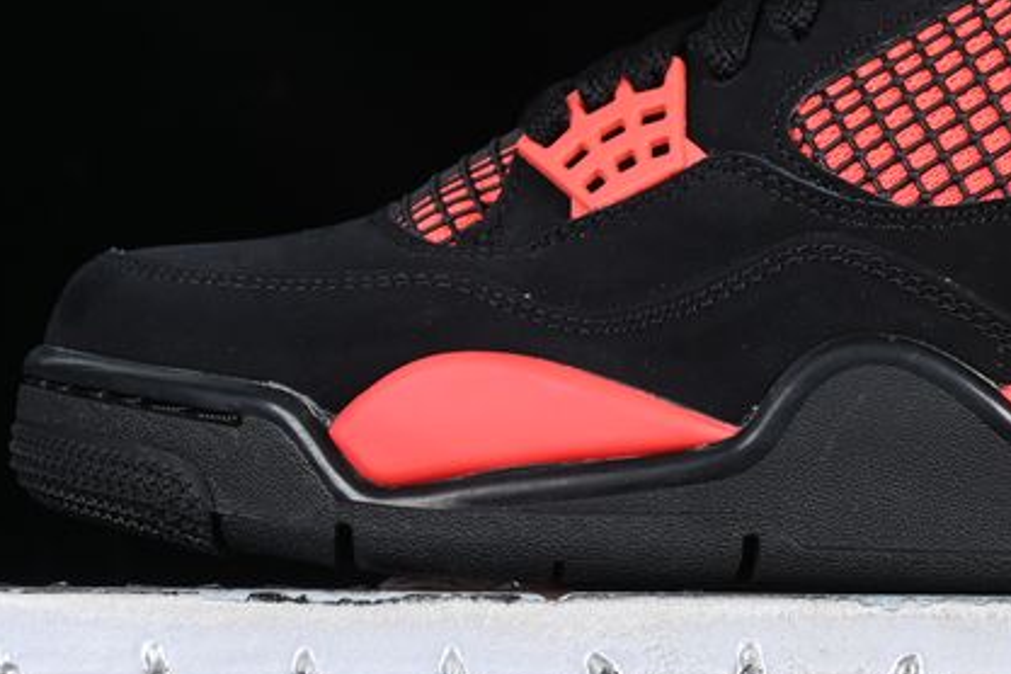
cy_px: 122
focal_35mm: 180
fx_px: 5055
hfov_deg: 11.3
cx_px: 926
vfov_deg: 7.6
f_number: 6.3
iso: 160
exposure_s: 1/60
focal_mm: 50
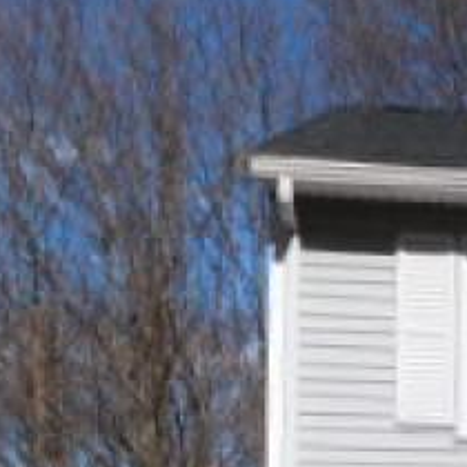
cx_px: 898
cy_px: 665
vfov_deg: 15.1
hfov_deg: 13.9
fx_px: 1648
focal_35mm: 108
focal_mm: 4.5
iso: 125
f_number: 6.8
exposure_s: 1/640
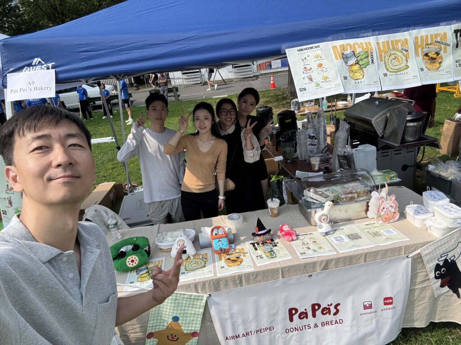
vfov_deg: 58.9
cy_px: 172
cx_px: 230
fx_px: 306
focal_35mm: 23
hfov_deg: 73.9
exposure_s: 1/794
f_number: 1.9
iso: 25
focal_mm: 2.69
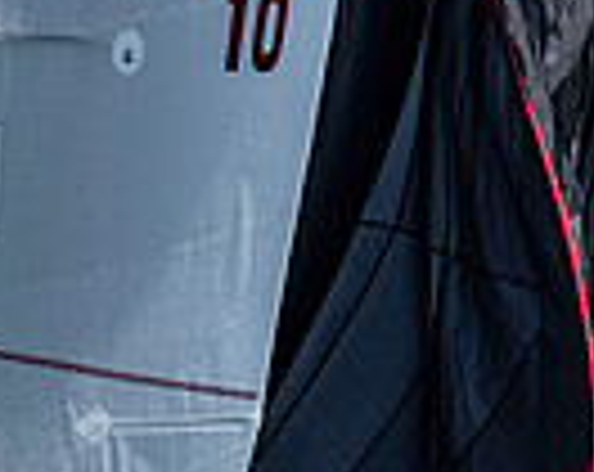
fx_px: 36872
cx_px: -48
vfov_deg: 0.7
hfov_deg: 0.9
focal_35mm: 2102
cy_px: 879
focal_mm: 300
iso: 500
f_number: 5.6
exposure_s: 1/6400
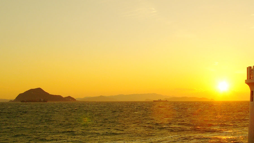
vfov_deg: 22.9
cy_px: 103
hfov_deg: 39.5
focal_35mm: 52
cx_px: 165
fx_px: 350
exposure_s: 1/250
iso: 50
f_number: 4
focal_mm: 6
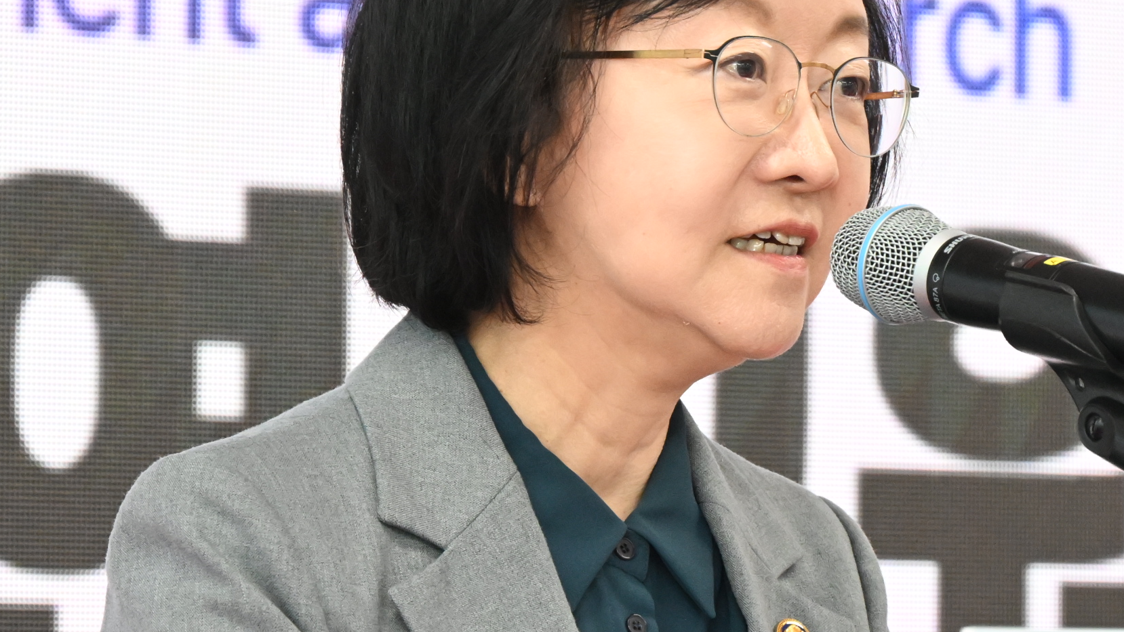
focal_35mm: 313
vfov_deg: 3.9
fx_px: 9330
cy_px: 512
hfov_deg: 6.9
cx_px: 1107
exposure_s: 1/200
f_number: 7.1
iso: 5000
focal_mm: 120
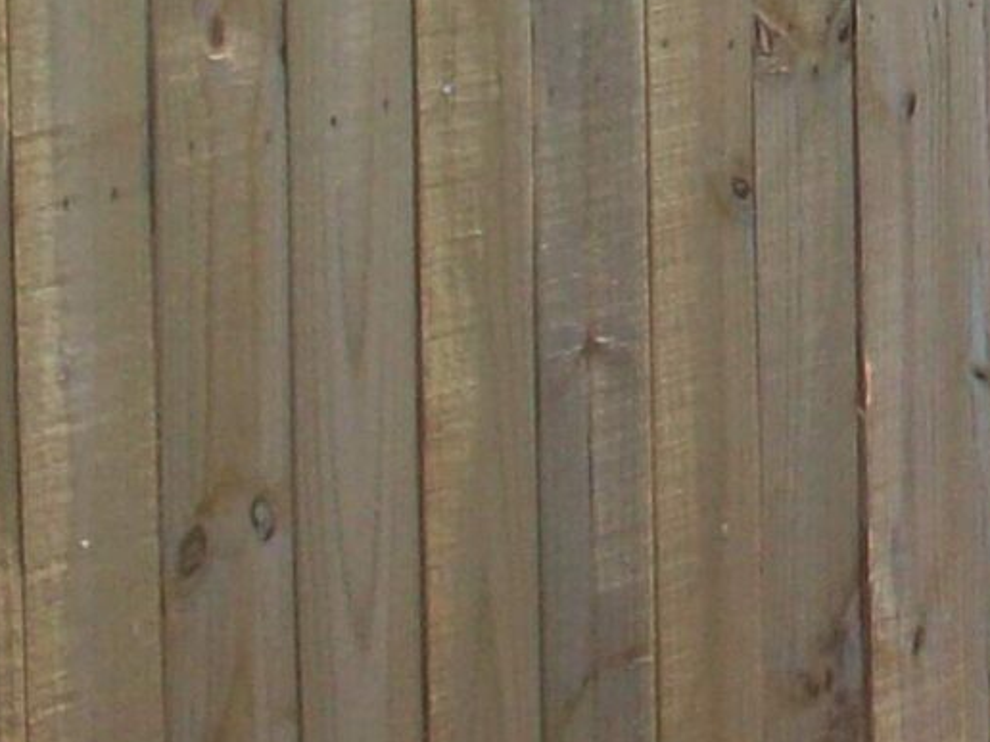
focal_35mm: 228
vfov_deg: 6.5
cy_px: -142
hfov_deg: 8.3
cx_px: 1848
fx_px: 6521
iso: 80
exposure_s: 1/559
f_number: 3.1
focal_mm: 7.6
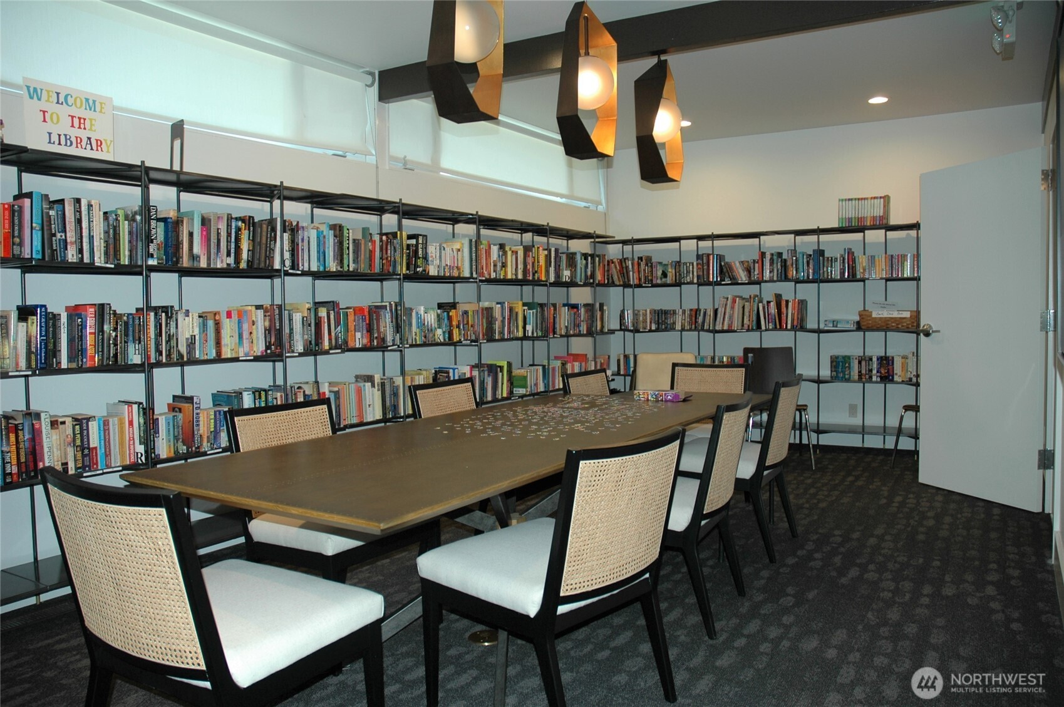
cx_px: 532
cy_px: 354
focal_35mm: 27
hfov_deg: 67.4
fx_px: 797
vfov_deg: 47.8
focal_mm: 18
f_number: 3.5
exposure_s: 1/60
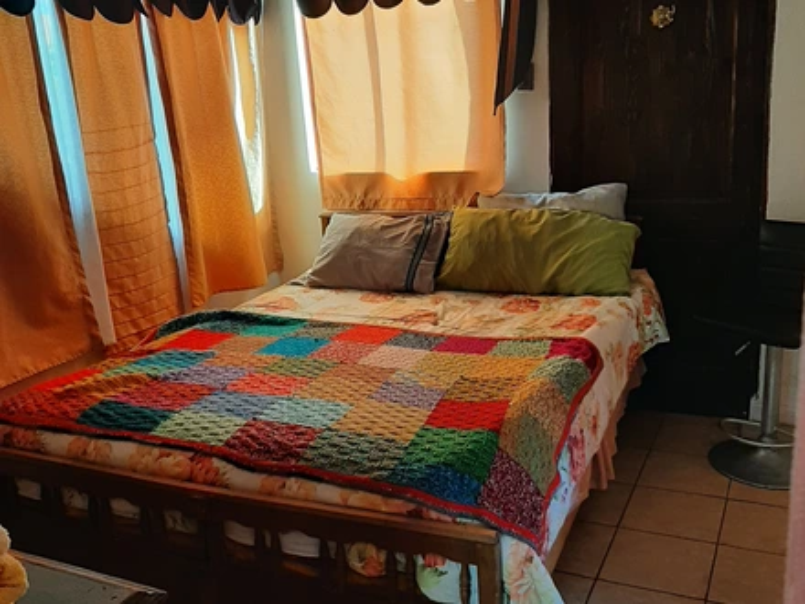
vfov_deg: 53.1
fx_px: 605
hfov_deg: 67.3
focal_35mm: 26
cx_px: 402
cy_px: 302
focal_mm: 3.93
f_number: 1.7
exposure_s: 1/152
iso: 40
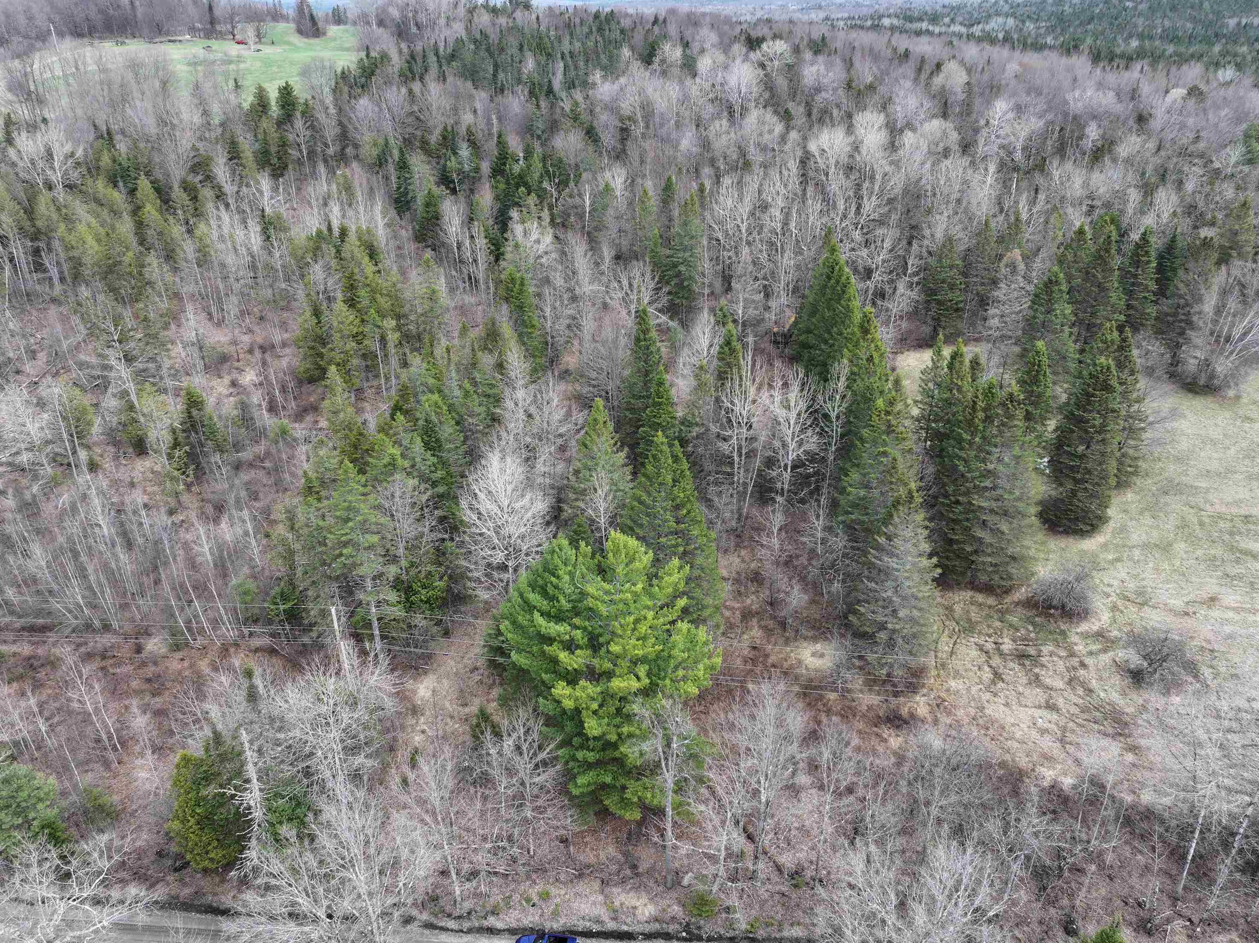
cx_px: 642
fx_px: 909
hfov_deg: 69.4
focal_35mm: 25
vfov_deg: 54.8
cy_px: 477
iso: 220
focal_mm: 12.29
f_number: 2.8
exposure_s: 1/1000
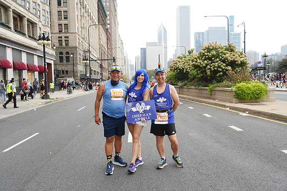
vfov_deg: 45.0
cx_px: 144
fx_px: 231
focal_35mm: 29
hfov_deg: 63.6
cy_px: 96
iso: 500
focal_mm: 29
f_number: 5
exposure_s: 1/100
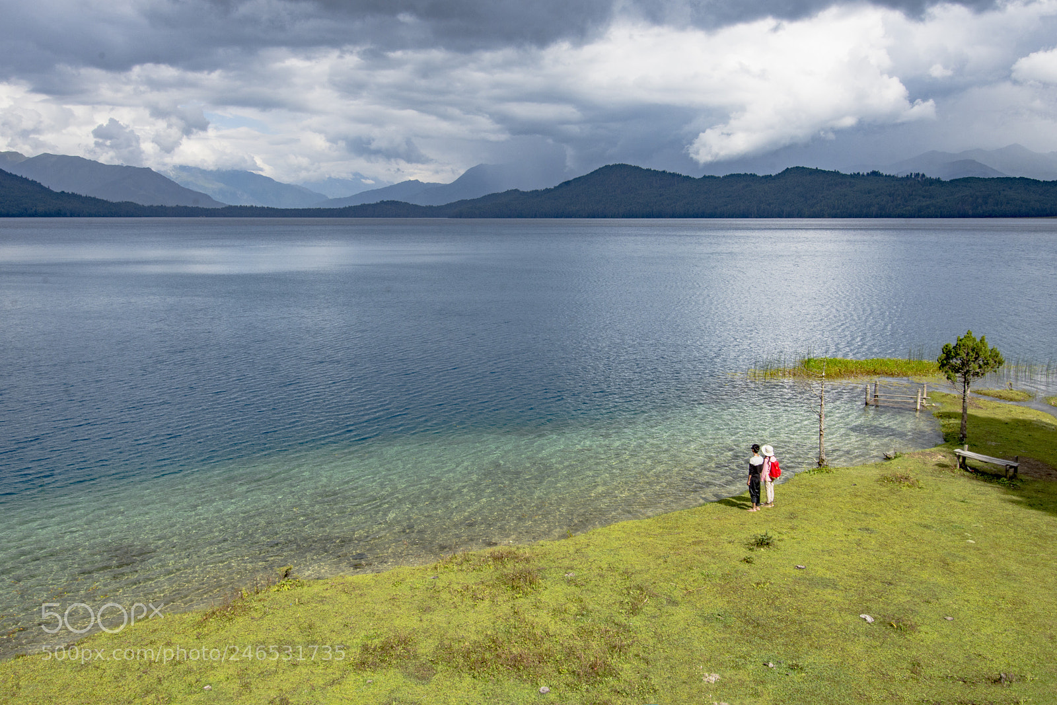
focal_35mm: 27
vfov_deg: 47.9
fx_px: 793
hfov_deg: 67.4
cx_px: 528
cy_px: 352
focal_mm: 18
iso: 200
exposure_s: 1/200
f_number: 16
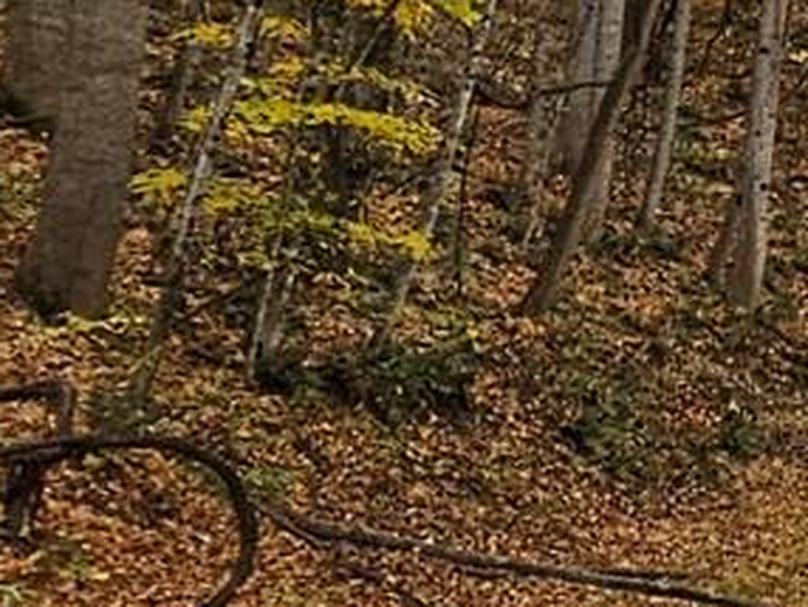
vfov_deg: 15.8
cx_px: 2093
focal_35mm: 93
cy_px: 107
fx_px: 2173
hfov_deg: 13.3
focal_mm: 2.2
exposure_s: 1/282
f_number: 2.2
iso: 50
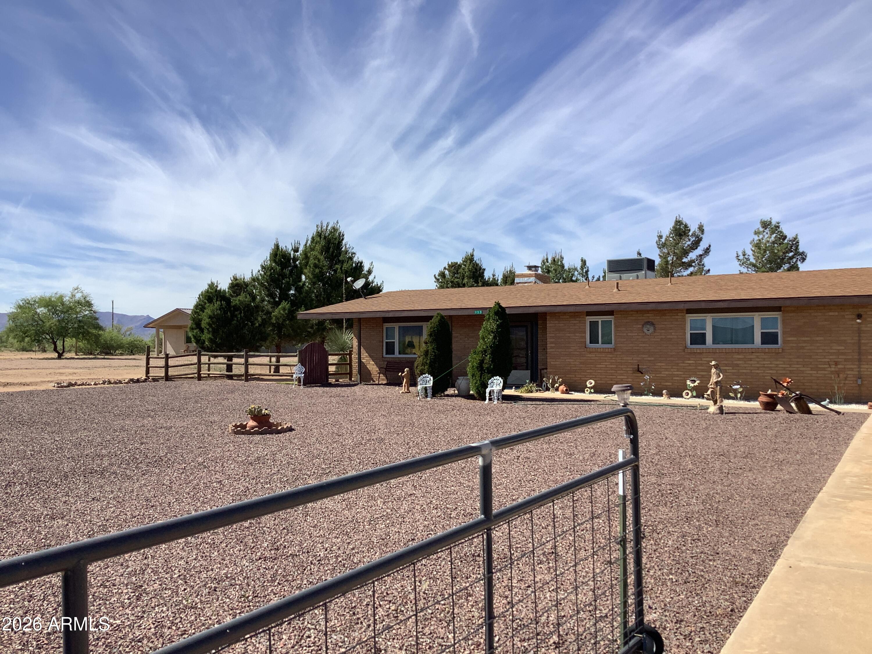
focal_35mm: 31
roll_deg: +0.1
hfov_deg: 58.4
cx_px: 436
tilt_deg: +1.5
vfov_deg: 45.4
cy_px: 327
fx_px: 781
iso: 25
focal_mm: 3.3
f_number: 2.4
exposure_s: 1/1733
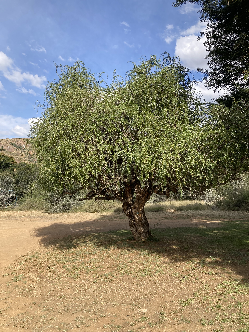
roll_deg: +0.0
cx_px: 124
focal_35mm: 28
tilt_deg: +7.9
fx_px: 269
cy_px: 166
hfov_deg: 49.7
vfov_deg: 63.4
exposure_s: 1/1263
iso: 20
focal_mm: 3.99
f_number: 1.8
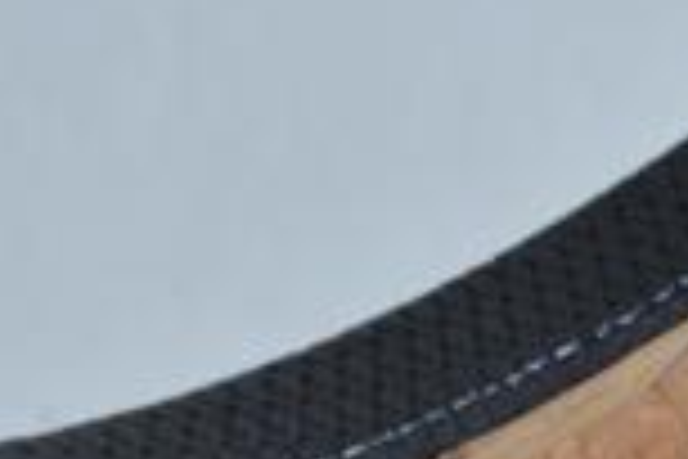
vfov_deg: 4.6
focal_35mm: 294
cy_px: 801
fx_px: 5618
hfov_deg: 7.0
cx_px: 728
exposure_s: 1/100
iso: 400
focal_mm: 50
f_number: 10
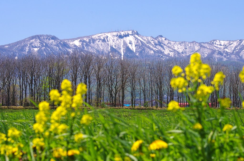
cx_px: 122
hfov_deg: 18.3
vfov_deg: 12.2
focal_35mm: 112
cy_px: 80
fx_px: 757
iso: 400
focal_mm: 75
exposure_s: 1/160
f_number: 10
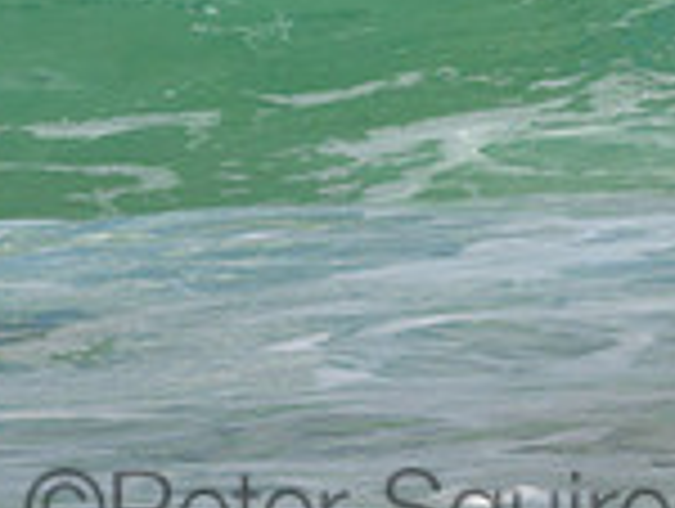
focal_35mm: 2966
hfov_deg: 0.7
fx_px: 57929
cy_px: -236
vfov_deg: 0.5
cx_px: 374
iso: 560
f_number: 11
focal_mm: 800
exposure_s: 1/2000
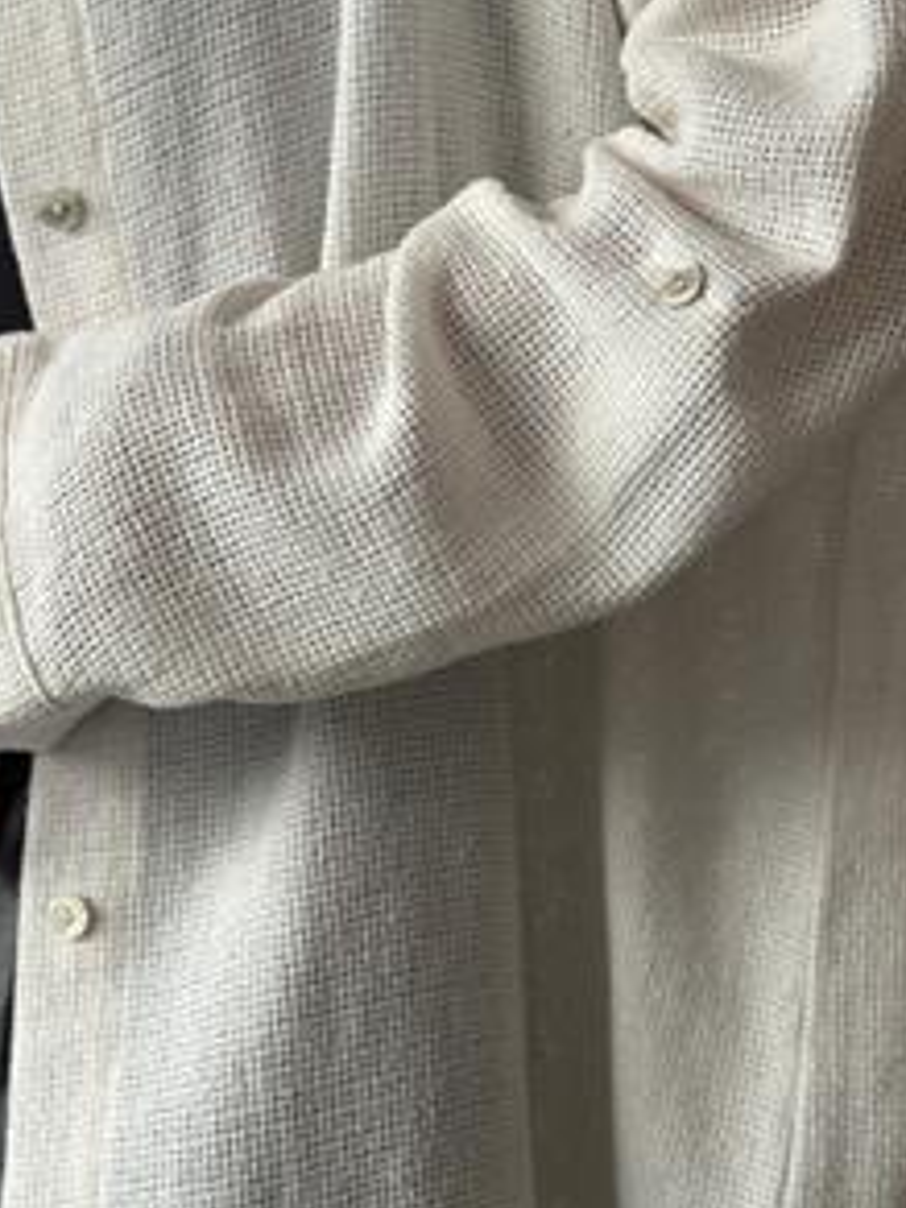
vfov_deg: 27.8
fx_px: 2443
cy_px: 587
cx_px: 348
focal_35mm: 70
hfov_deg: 21.0
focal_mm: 6.86
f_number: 1.78
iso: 125
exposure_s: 1/111
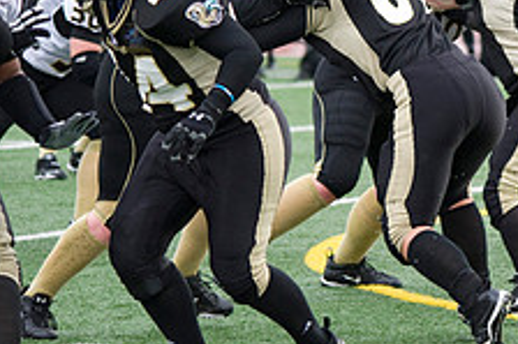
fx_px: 7088
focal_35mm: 493
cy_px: 141
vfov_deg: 2.8
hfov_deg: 4.2
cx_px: 571
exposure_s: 1/1000
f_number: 5.3
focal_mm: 190
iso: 2500
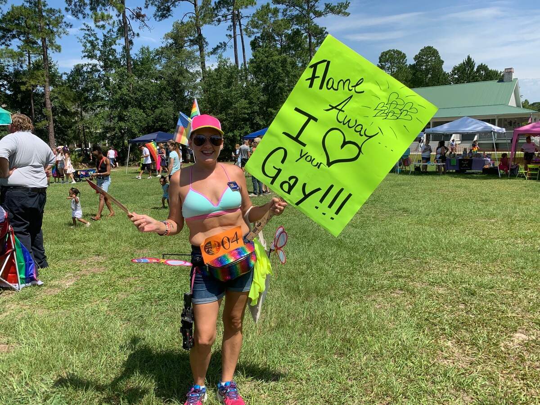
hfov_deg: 67.3
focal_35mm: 26
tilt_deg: -7.5
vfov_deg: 53.1
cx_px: 270
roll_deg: +1.5
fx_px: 406
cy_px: 202
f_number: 1.8
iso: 25
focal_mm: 4.25
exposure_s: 1/2257
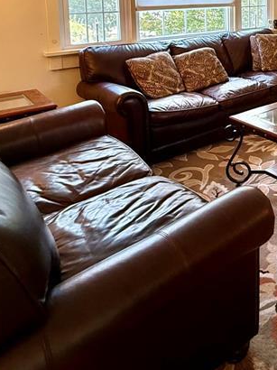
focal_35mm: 35
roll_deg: -0.5
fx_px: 374
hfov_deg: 35.8
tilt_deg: -5.7
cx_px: 291
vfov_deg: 46.5
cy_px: 25
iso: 400
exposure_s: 1/60
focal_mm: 2.22
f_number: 2.2
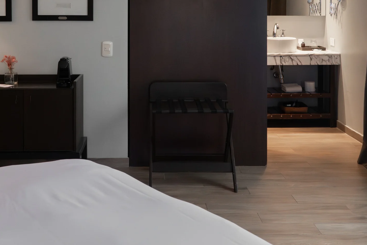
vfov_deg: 27.8
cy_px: 32
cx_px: 144
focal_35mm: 47
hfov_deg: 41.7
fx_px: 479
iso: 5000
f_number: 7.1
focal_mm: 26
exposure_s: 1/50
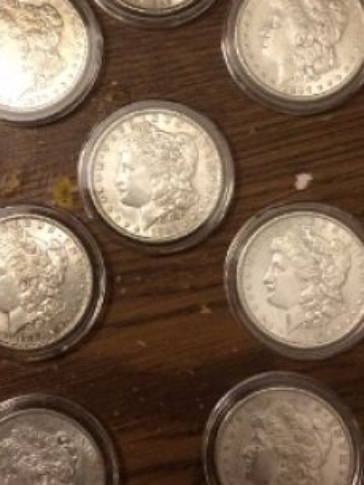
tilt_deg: -83.3
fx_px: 799
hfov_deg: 25.6
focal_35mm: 57
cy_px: 180
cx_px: 137
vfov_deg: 33.6
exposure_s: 1/33
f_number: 2.2
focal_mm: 4.15
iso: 320
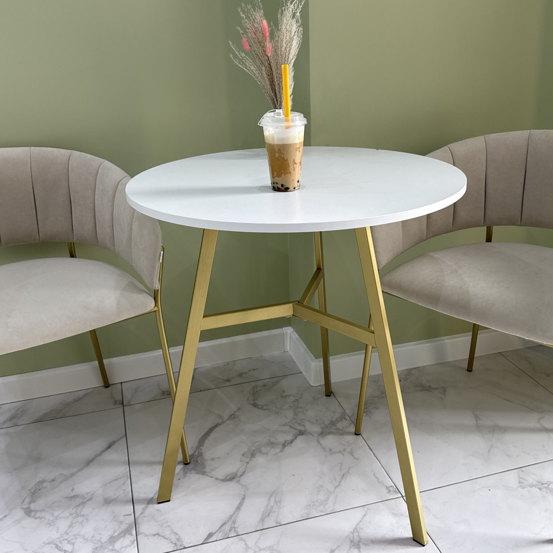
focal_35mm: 35
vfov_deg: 47.0
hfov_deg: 47.2
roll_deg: +2.5
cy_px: 227
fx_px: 633
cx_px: 285
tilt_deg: -17.1
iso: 100
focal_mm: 6.76
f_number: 1.78
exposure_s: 1/100
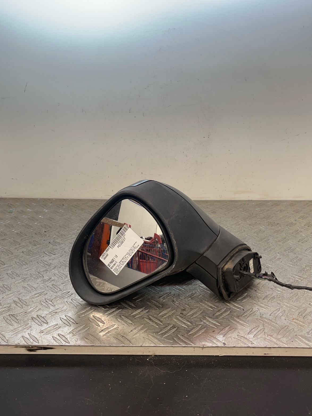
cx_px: 157
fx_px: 385
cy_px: 226
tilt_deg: -23.7
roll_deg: +0.3
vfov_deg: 56.7
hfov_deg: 44.2
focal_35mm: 32
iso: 50
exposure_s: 1/100
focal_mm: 5.1
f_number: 1.6
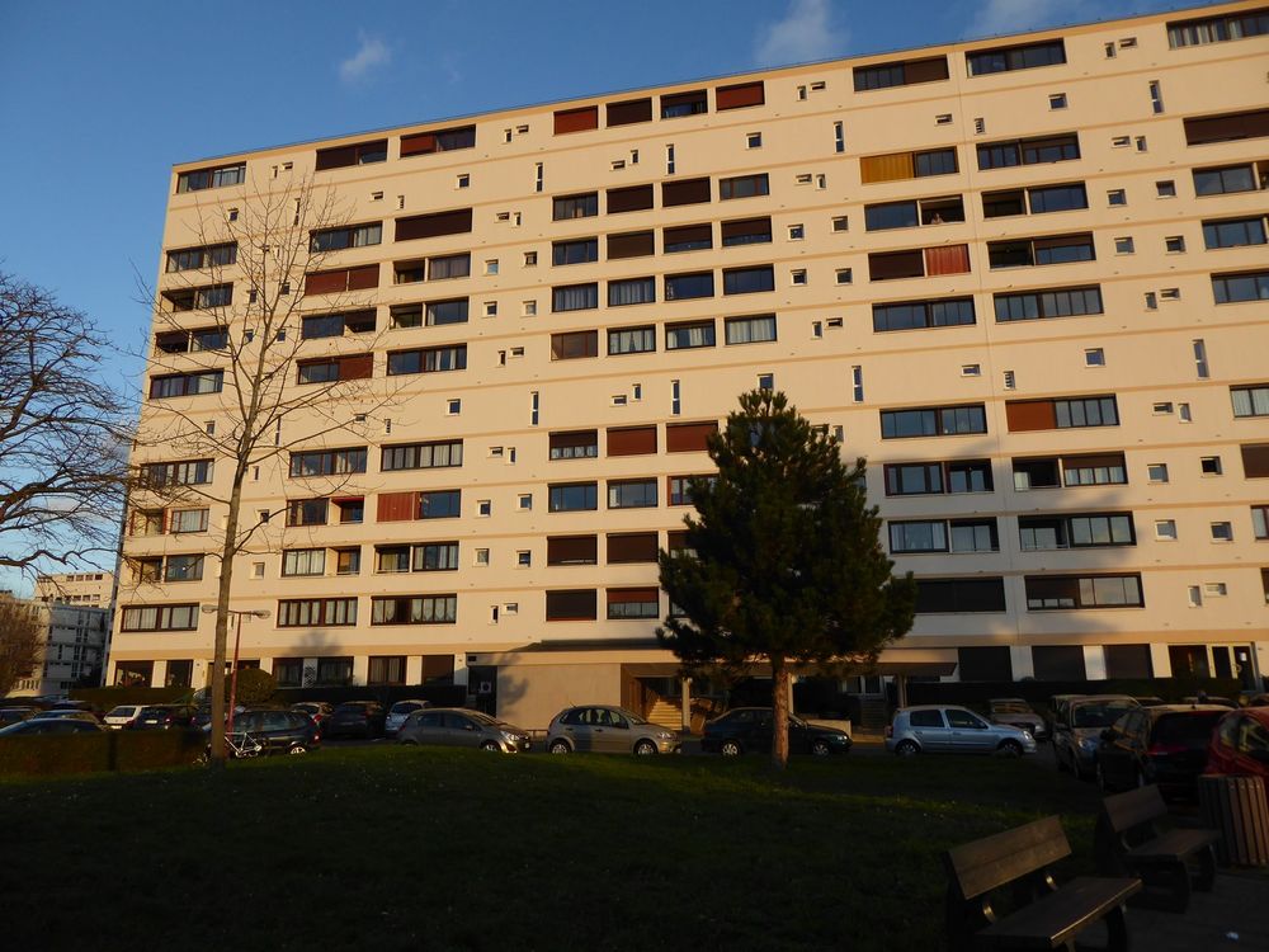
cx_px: 634
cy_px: 476
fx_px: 916
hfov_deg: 69.4
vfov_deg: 54.9
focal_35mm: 25
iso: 80
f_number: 3.3
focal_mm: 4.3
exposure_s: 1/400
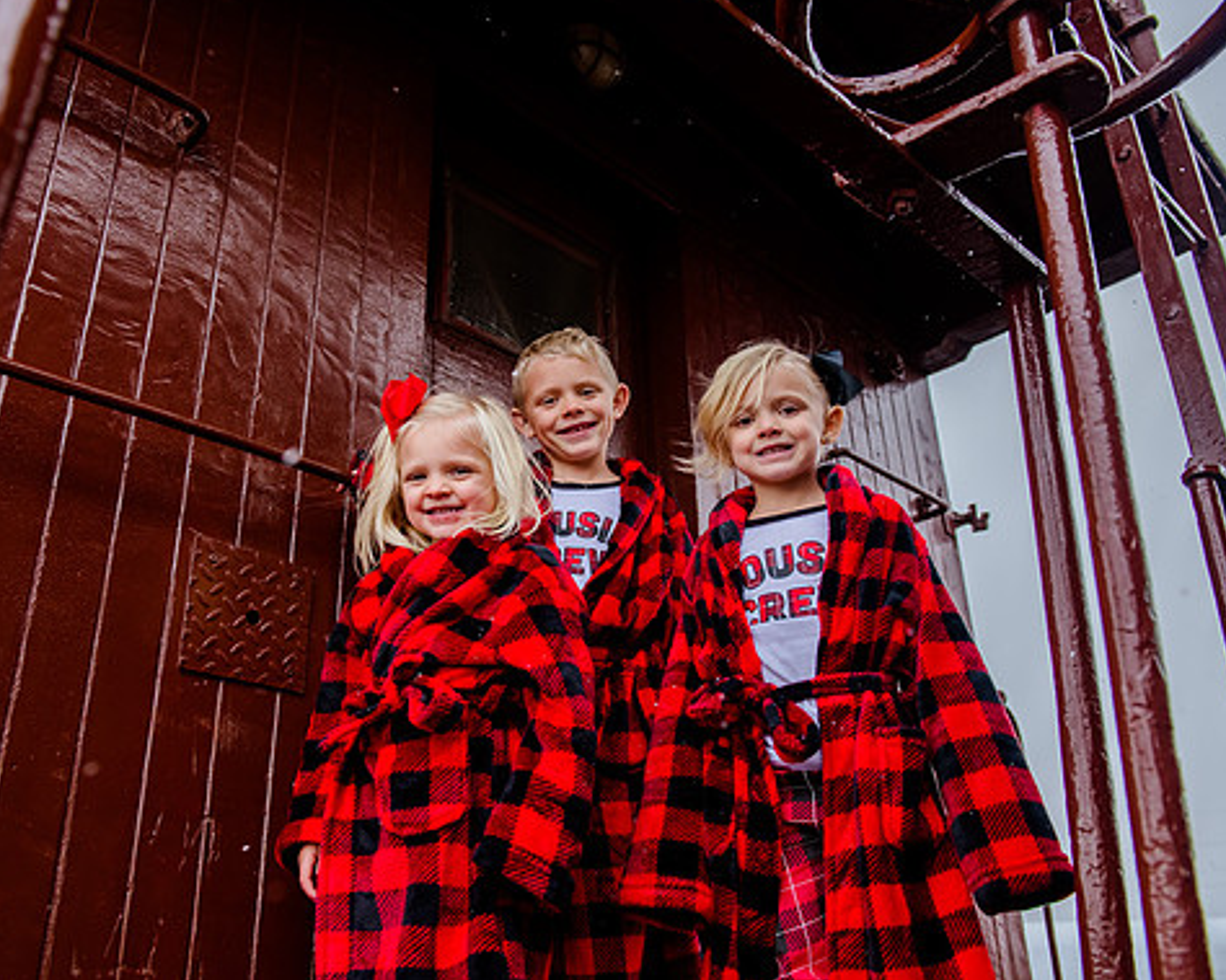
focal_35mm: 31
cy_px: 482
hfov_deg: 57.0
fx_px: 1125
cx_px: 538
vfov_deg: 47.1
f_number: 5
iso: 800
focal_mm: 27
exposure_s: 1/640
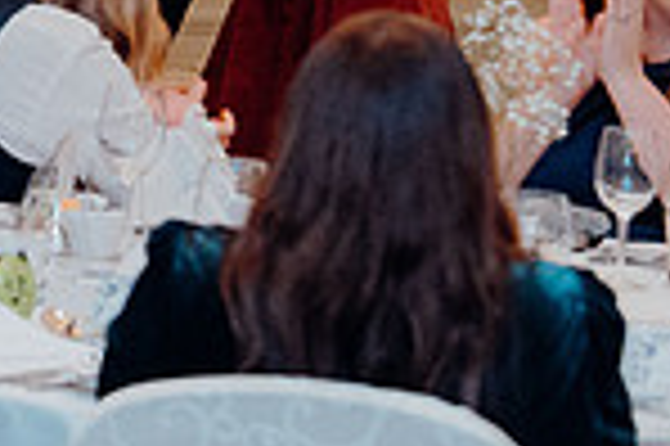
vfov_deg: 5.0
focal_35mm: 273
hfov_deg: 7.3
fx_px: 5075
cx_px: -612
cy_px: 2
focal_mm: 70
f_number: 3.5
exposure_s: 1/160
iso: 3200
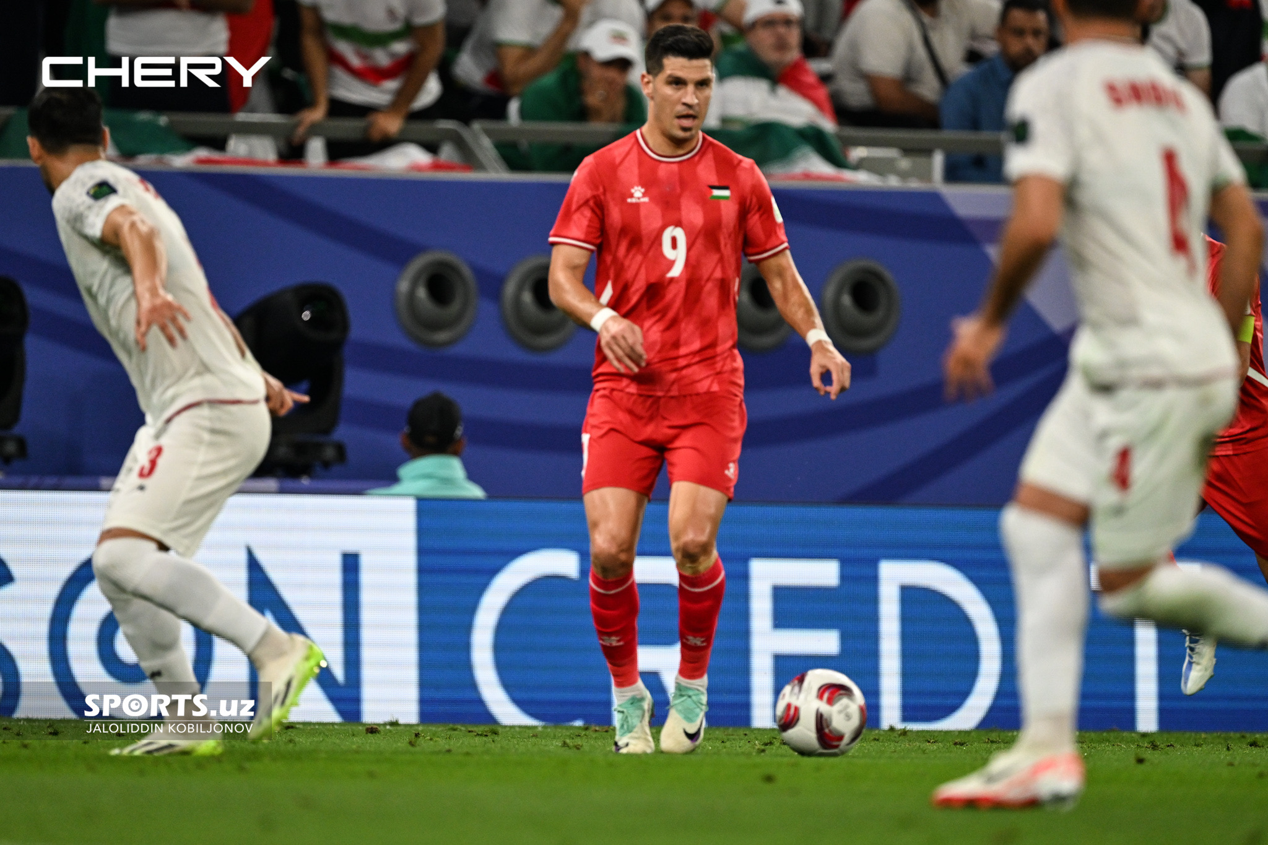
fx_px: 21130
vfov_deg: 2.3
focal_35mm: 600
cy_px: 422
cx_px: 634
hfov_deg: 3.4
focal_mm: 600
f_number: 4
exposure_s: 1/2000
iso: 3200
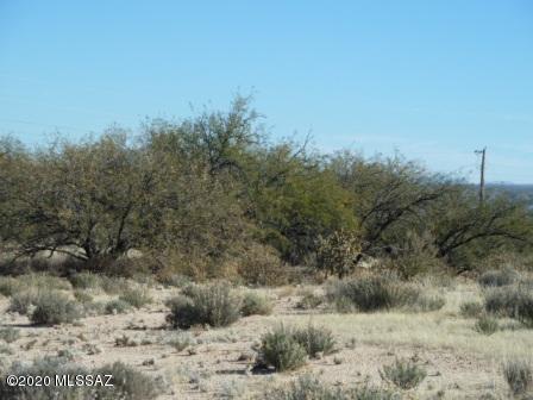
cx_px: 266
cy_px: 200
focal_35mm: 128
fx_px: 1971
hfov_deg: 15.4
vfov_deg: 11.6
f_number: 5
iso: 80
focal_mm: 21
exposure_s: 1/400
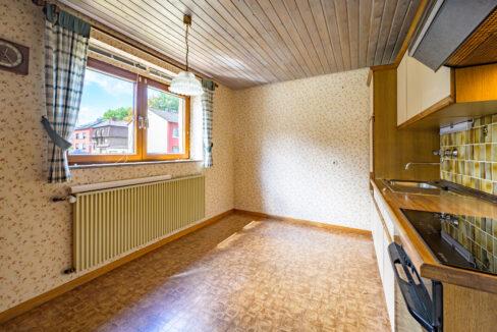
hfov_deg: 104.2
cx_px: 248
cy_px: 166
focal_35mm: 14
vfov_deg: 81.3
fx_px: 193
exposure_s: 1/40
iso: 200
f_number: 9
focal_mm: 14
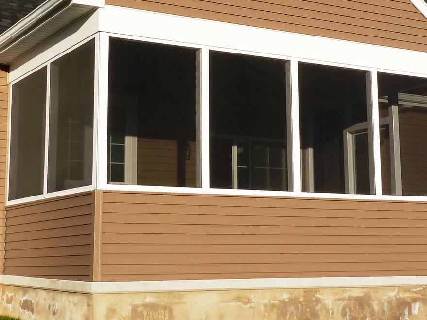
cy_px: 100
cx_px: 210
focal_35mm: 70
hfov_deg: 27.8
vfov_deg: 20.9
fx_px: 863
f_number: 5
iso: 100
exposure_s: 1/500
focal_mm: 5.4
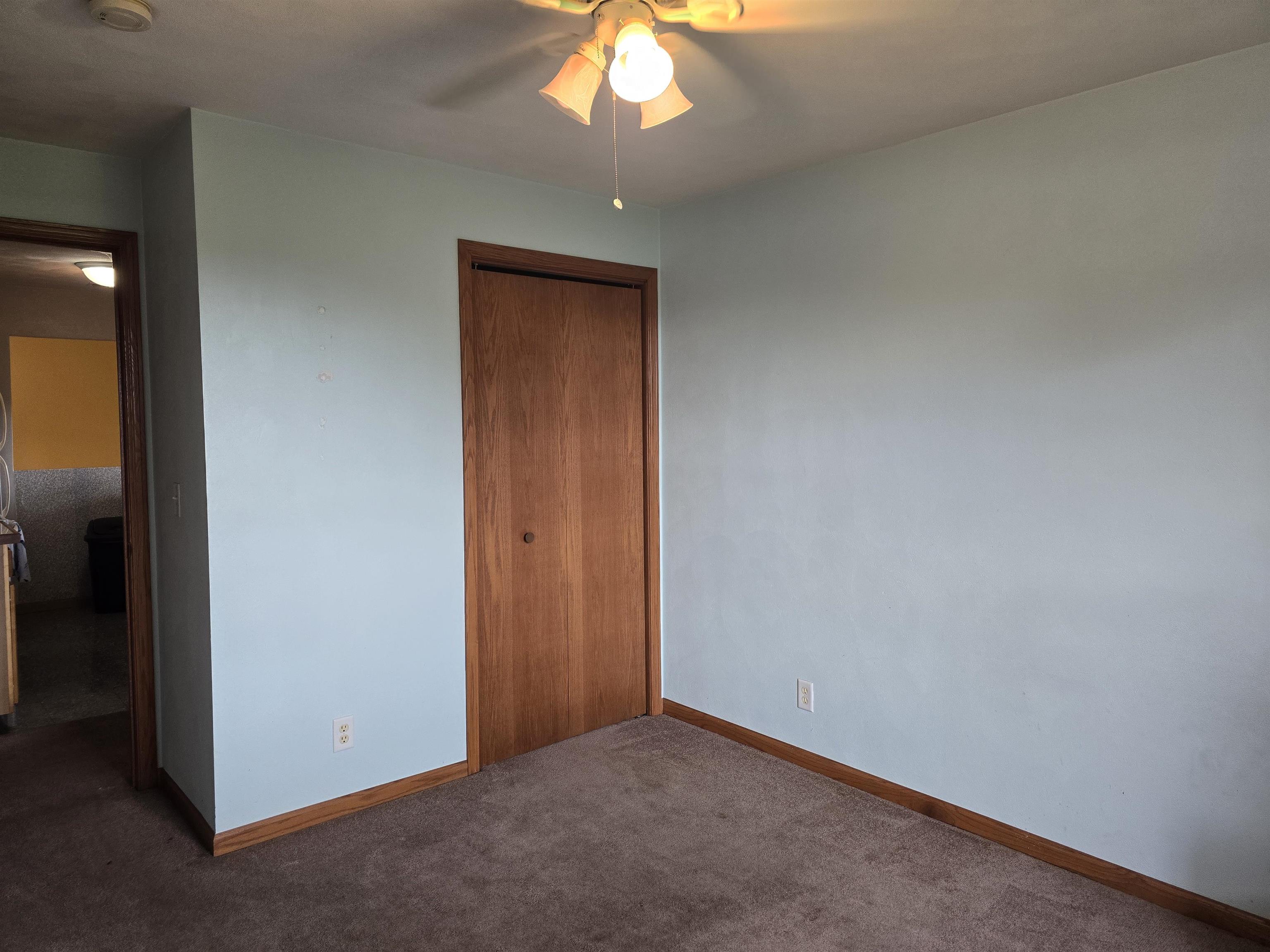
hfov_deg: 73.9
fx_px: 844
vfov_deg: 58.9
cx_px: 635
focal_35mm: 23
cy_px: 476
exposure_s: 1/120
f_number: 1.7
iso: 250
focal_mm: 6.3
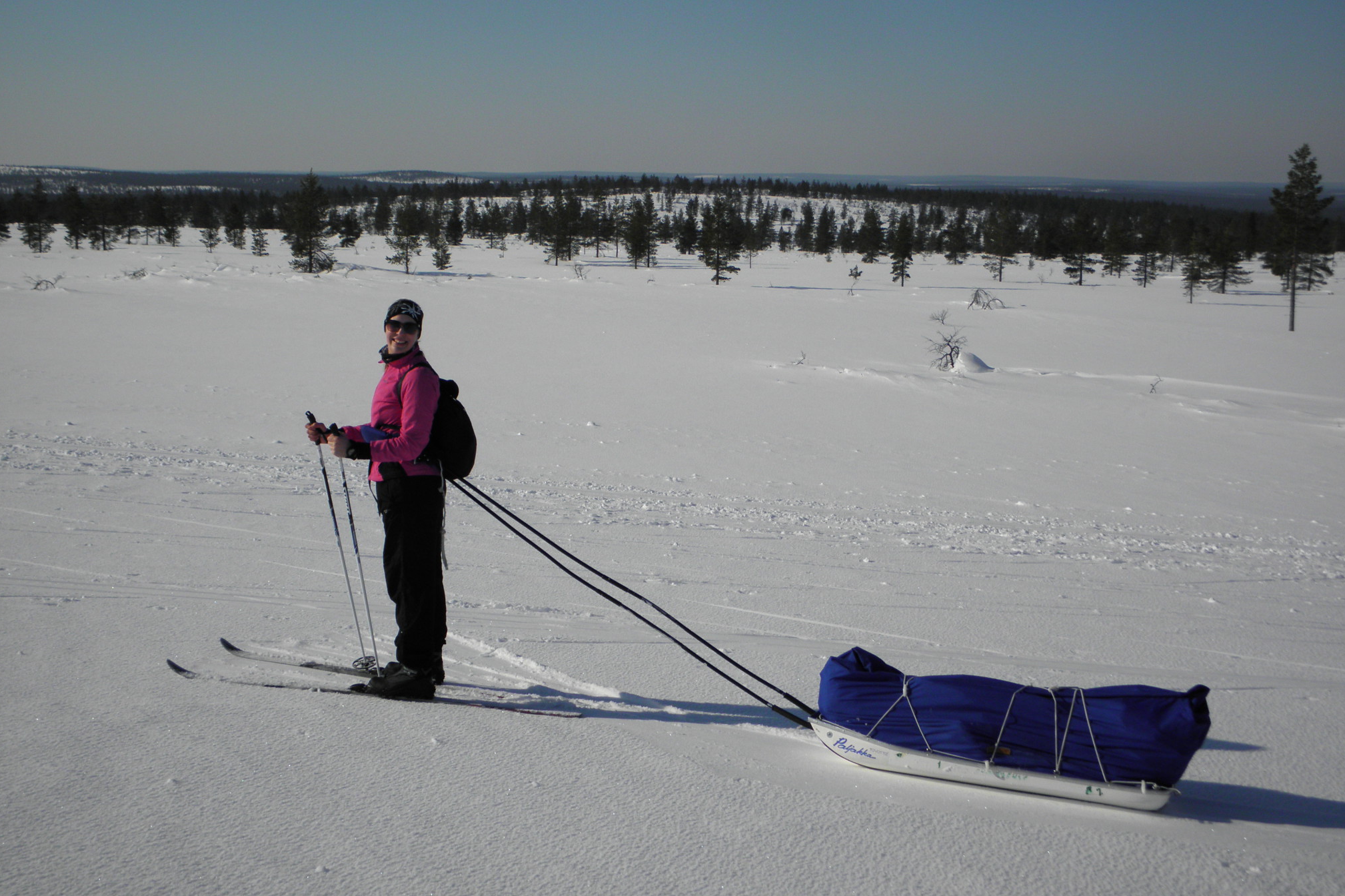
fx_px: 1420
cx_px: 676
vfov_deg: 35.0
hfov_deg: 50.7
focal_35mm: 38
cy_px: 405
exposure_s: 1/800
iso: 100
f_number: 7.4
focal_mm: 6.4
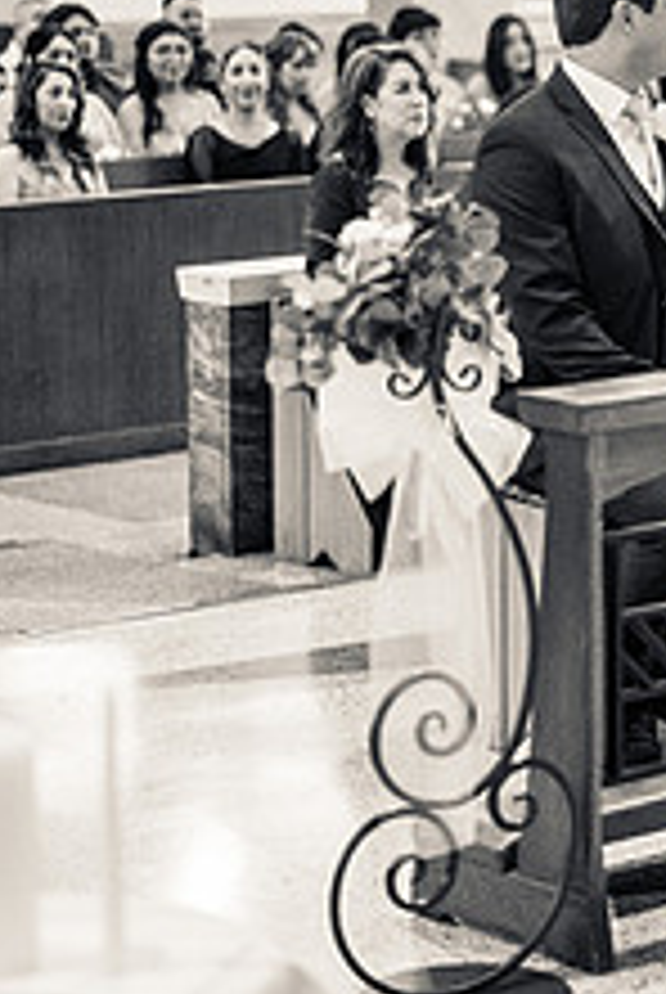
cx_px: 886
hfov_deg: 10.3
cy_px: 187
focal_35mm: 131
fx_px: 3624
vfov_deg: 15.5
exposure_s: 1/320
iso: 4000
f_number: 1.4
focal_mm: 50
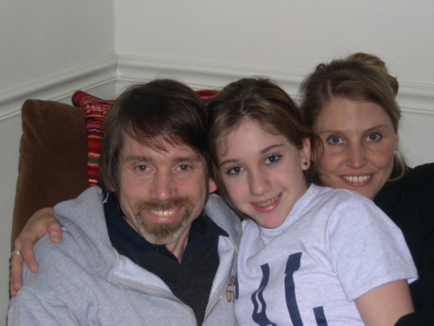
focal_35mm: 72
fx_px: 903
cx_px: 217
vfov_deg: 20.4
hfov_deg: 27.0
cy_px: 163
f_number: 3.8
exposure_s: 1/60
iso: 100
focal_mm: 15.3
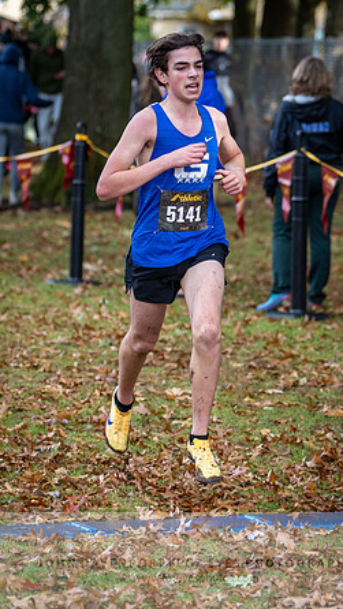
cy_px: 229
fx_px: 3265
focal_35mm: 202
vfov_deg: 10.7
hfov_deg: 6.0
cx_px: 186
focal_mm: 102
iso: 360
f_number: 2.8
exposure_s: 1/1000
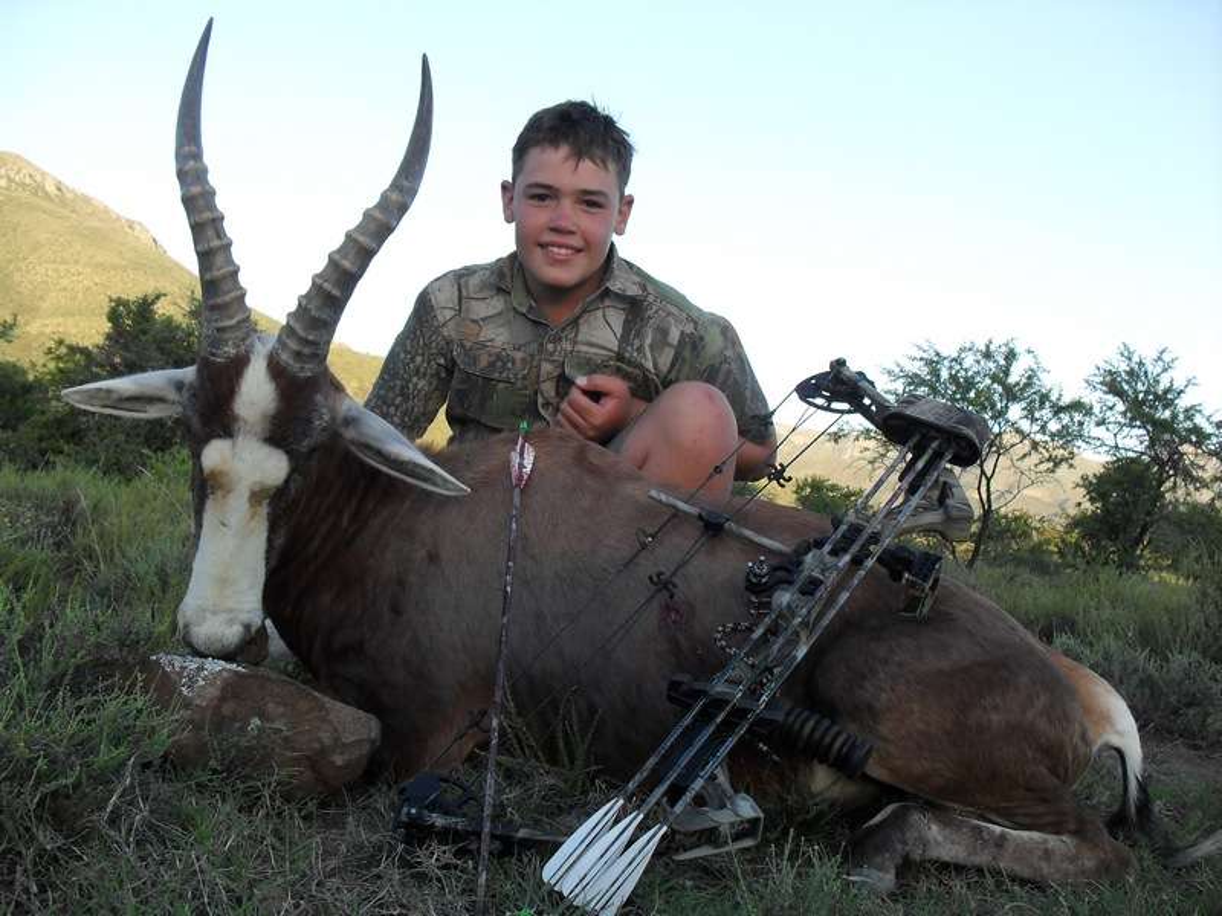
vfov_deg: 37.7
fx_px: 1341
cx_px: 611
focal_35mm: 38
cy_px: 458
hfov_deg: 49.0
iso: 80
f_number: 2.8
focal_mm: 6.3
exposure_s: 1/125
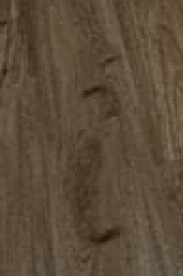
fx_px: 774
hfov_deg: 7.9
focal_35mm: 101
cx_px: 747
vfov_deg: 13.9
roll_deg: +0.5
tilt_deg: -5.1
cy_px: -393
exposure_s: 1/120
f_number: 2.2
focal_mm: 2.22
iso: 125
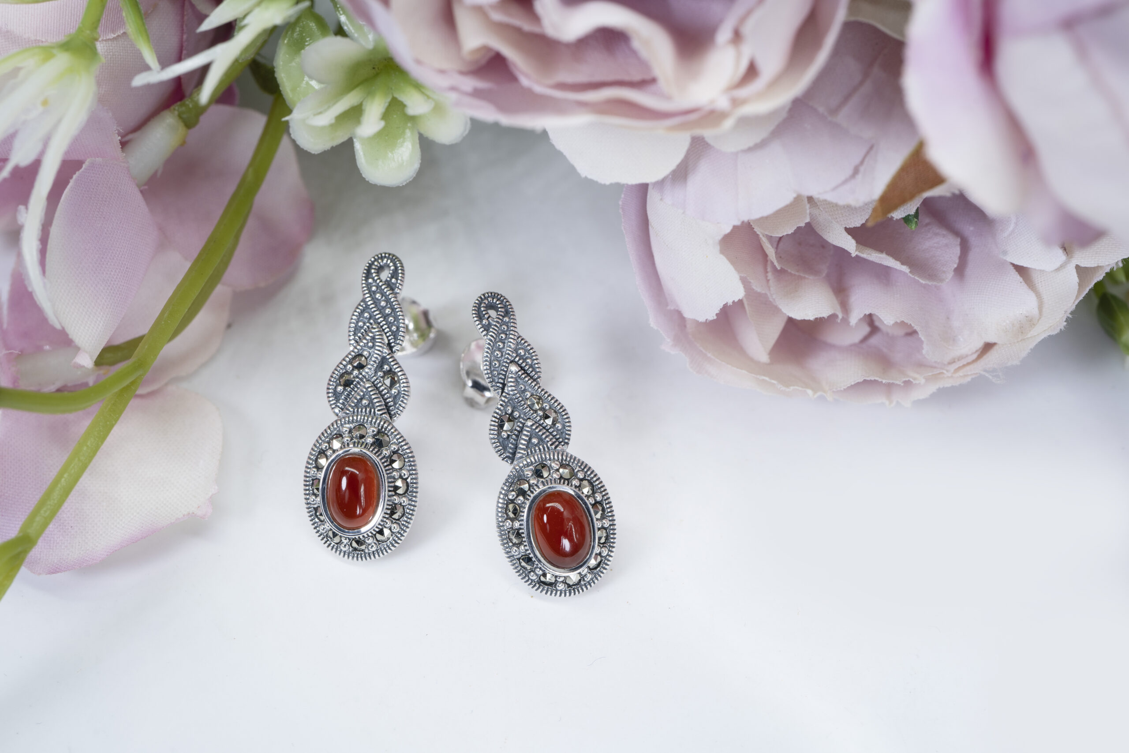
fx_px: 1568
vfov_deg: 27.0
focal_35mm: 50
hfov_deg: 39.6
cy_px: 376
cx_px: 564
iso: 200
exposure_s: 1/50
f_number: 10
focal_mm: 50
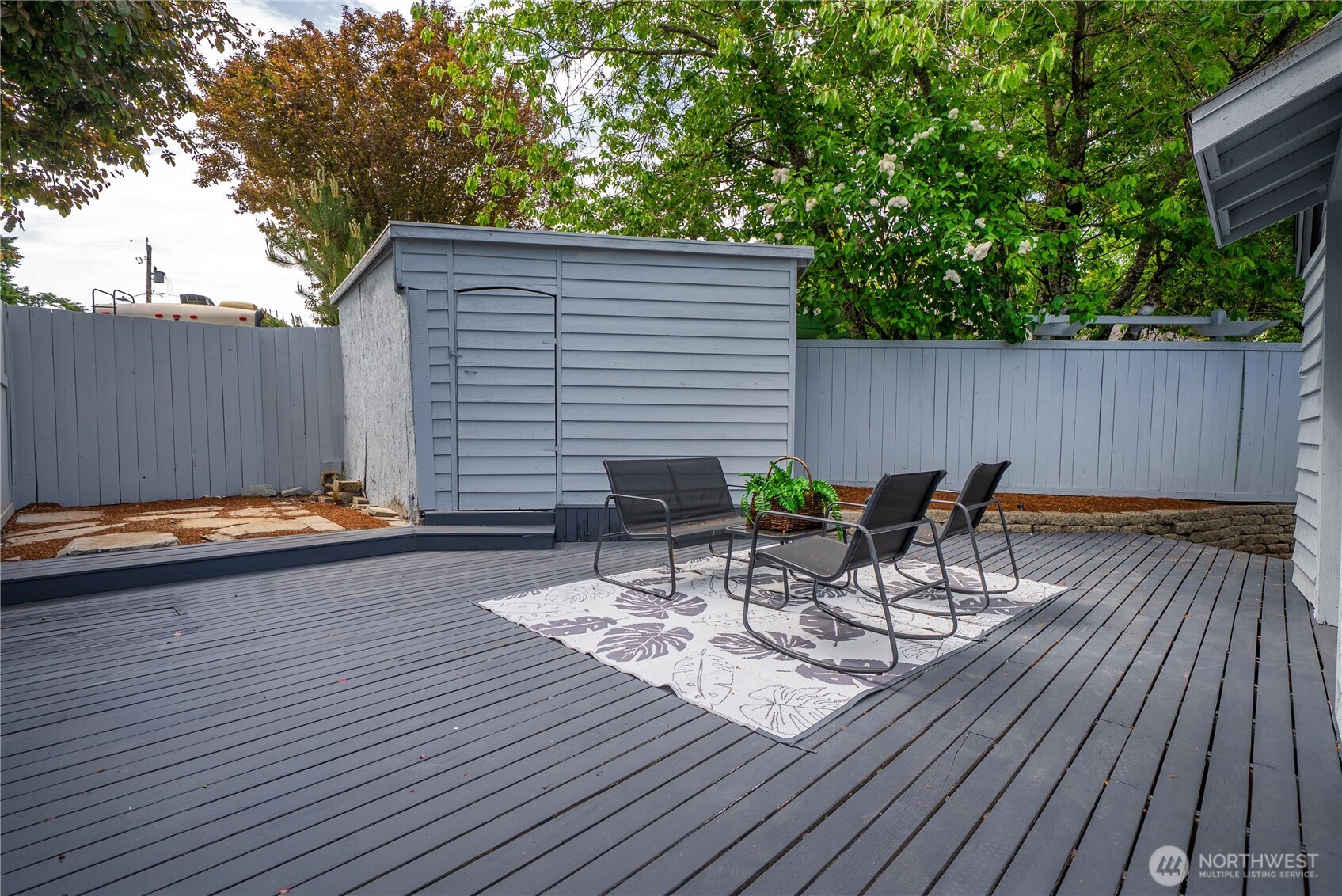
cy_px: 448
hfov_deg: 96.7
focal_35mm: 16
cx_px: 671
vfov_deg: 73.8
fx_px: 597
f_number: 7.1
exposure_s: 1/60
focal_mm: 16
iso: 80
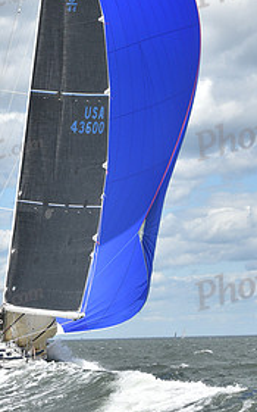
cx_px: 120
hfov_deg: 8.9
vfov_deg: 14.0
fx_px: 1659
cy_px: 68
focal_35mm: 148
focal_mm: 70
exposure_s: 1/1250
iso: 320
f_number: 8
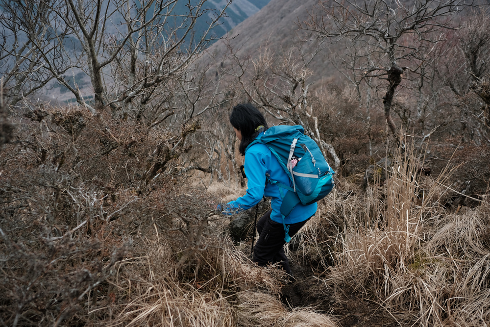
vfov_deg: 37.9
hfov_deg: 54.4
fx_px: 476
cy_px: 164
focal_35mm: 35
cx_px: 245
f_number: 2.8
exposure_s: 1/550
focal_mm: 23
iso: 250
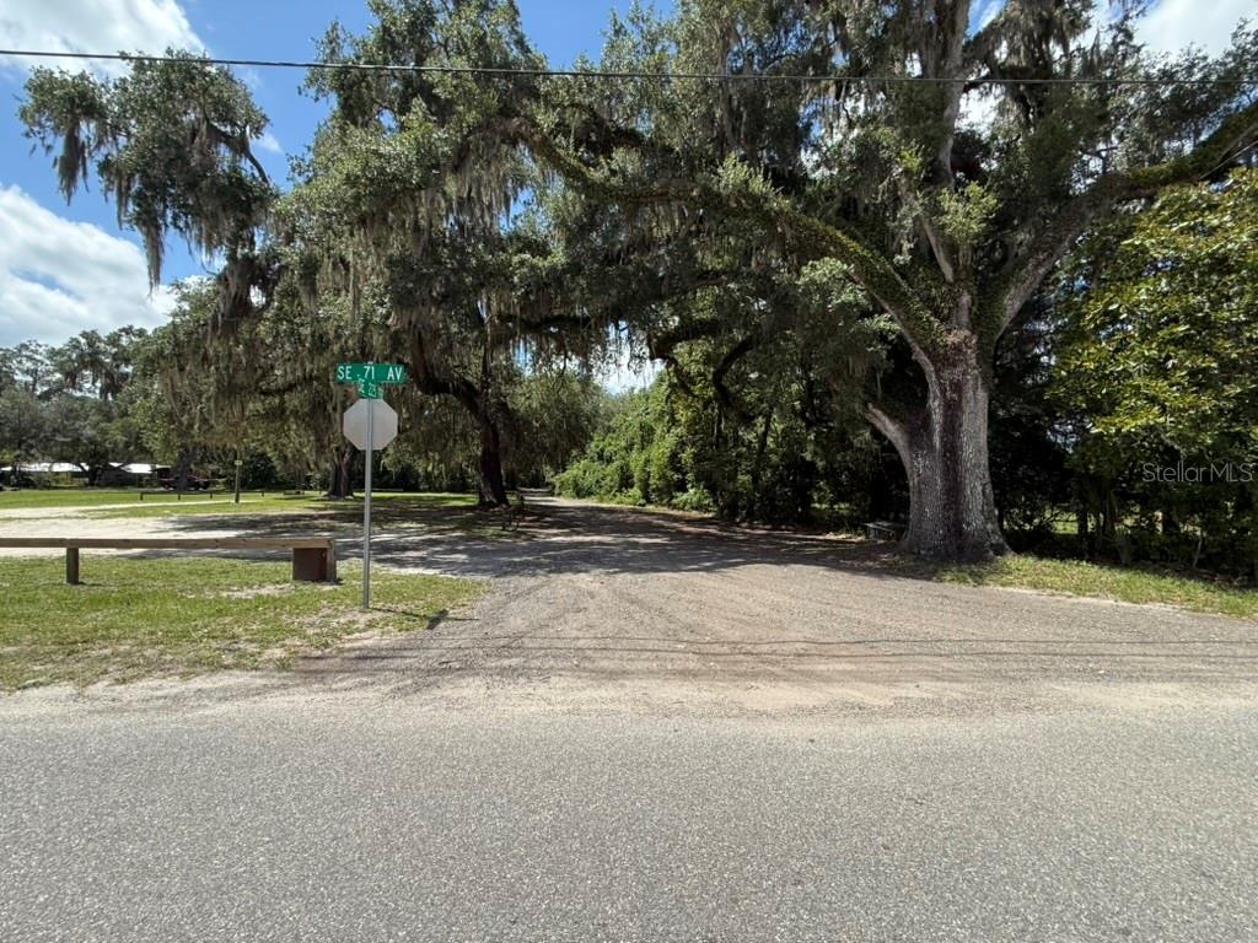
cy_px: 472
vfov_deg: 85.7
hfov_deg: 102.1
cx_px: 629
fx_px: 509
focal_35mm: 14
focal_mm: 2.22
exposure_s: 1/914
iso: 50
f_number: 2.2
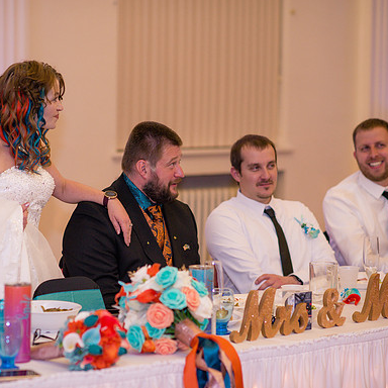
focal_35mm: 109
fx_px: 1382
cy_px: 195
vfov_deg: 16.0
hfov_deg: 16.0
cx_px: 150
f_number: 2.2
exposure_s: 1/125
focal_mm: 85
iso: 640
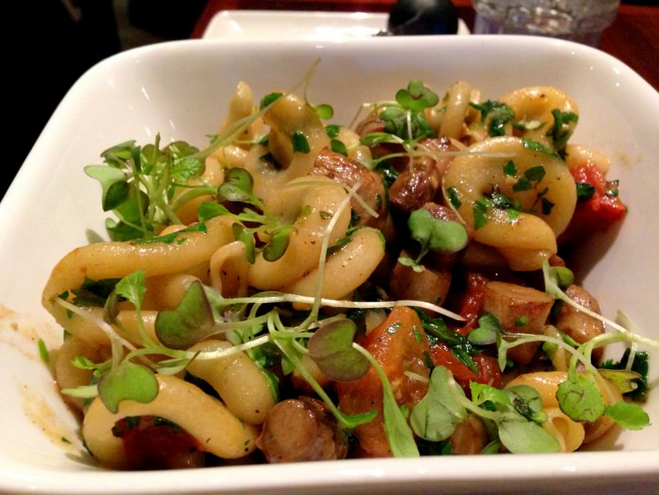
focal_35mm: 33
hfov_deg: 55.4
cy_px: 248
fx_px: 628
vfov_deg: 42.9
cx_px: 330
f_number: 2.4
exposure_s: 1/15
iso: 640
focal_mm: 4.13
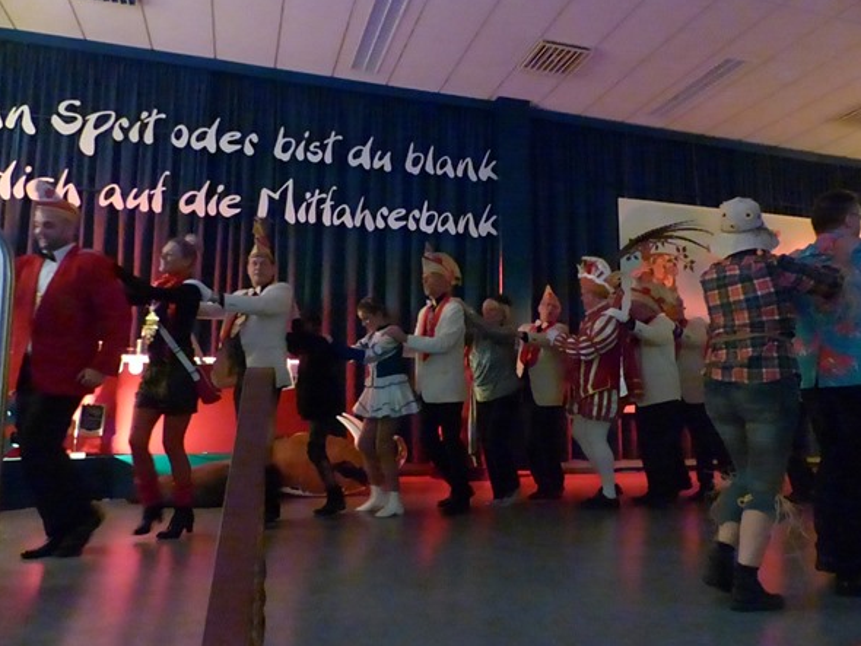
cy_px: 330
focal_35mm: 26
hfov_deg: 67.3
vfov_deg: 53.1
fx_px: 647
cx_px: 445
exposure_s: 1/50
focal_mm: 4.5
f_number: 2.8
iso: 3200
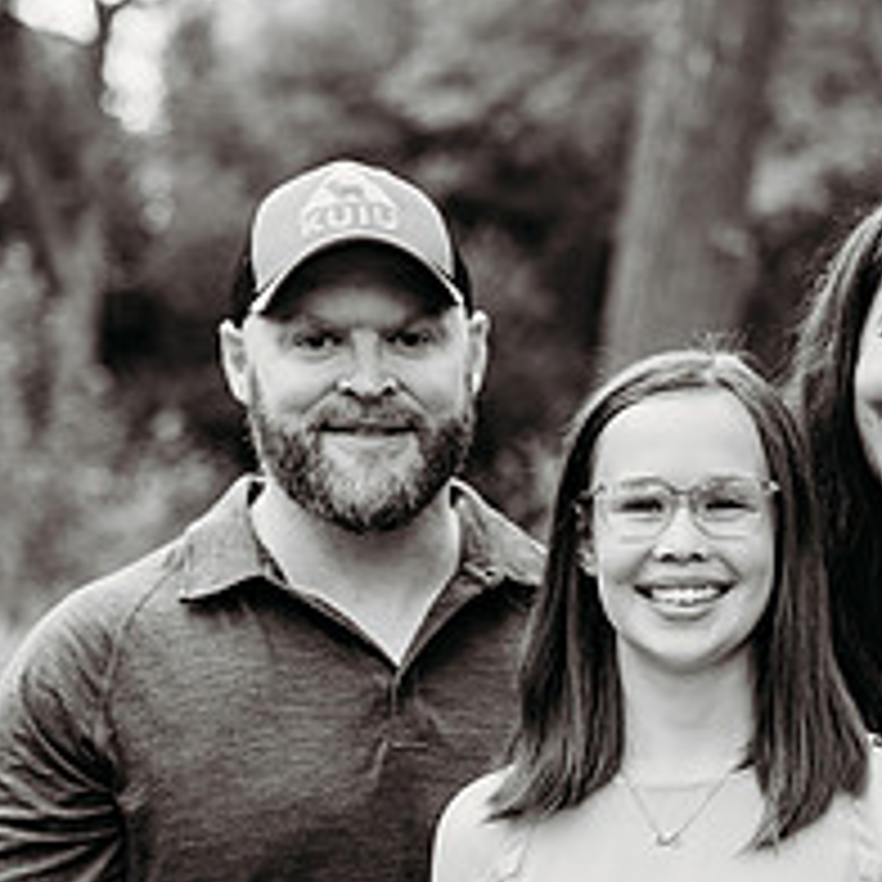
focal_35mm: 113
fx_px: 3257
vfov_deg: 15.3
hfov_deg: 15.4
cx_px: 596
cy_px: 760
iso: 400
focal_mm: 58
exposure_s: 1/250
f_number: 2.8
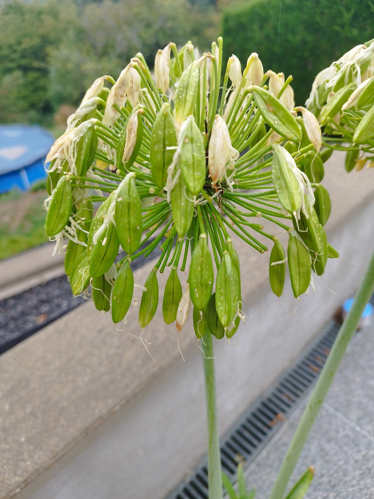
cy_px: 250
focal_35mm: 24
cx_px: 187
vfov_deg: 71.6
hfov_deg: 56.8
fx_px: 346
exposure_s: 1/107
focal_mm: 5.89
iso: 50
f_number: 1.89
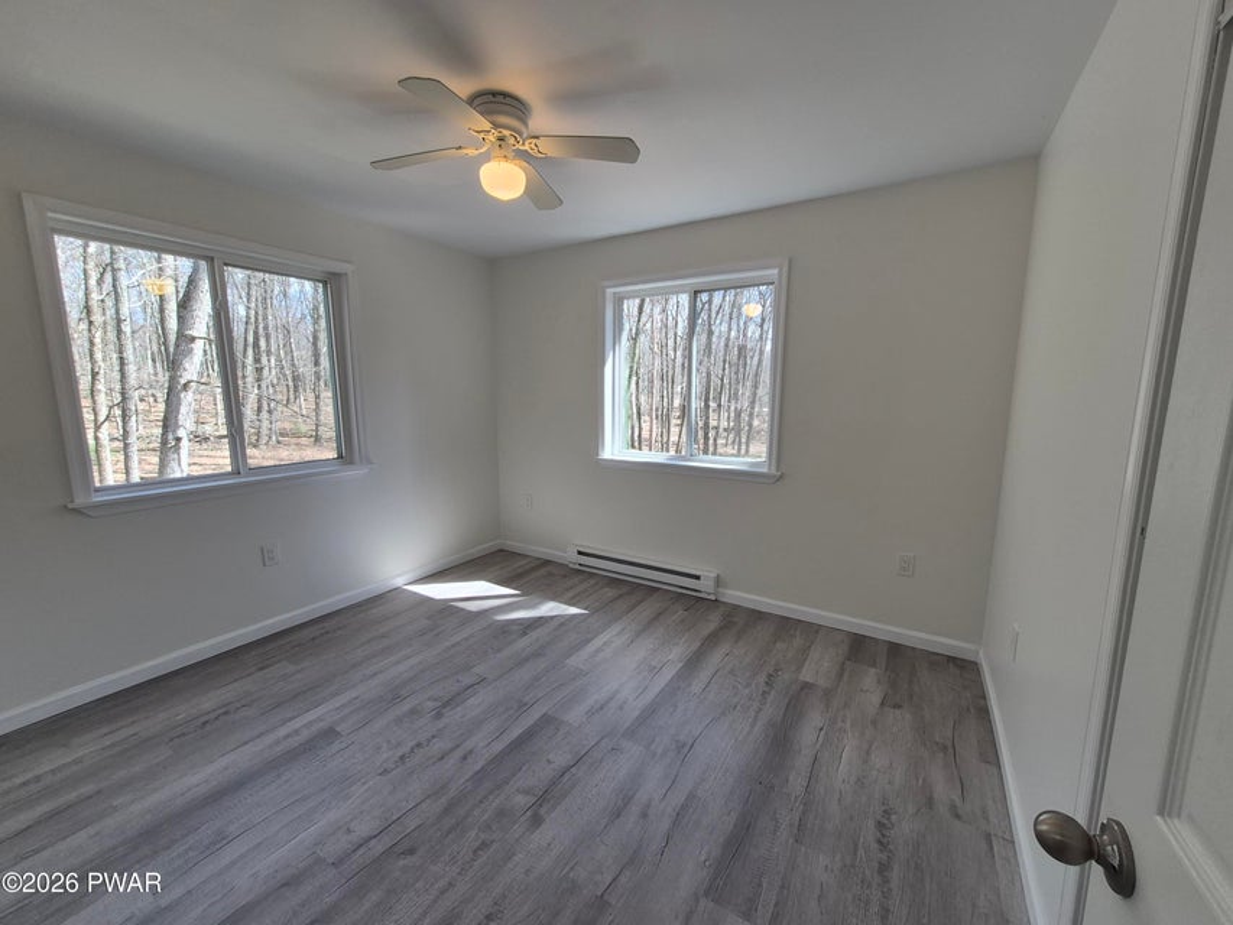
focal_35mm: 13
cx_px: 616
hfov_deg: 106.2
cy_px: 462
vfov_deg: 89.9
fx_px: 463
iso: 64
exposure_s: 1/120
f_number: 2.2
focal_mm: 1.74
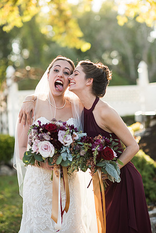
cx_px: 78
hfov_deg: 16.1
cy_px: 116
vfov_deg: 23.9
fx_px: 552
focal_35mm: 85
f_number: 2.2
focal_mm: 85
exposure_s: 1/640
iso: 125
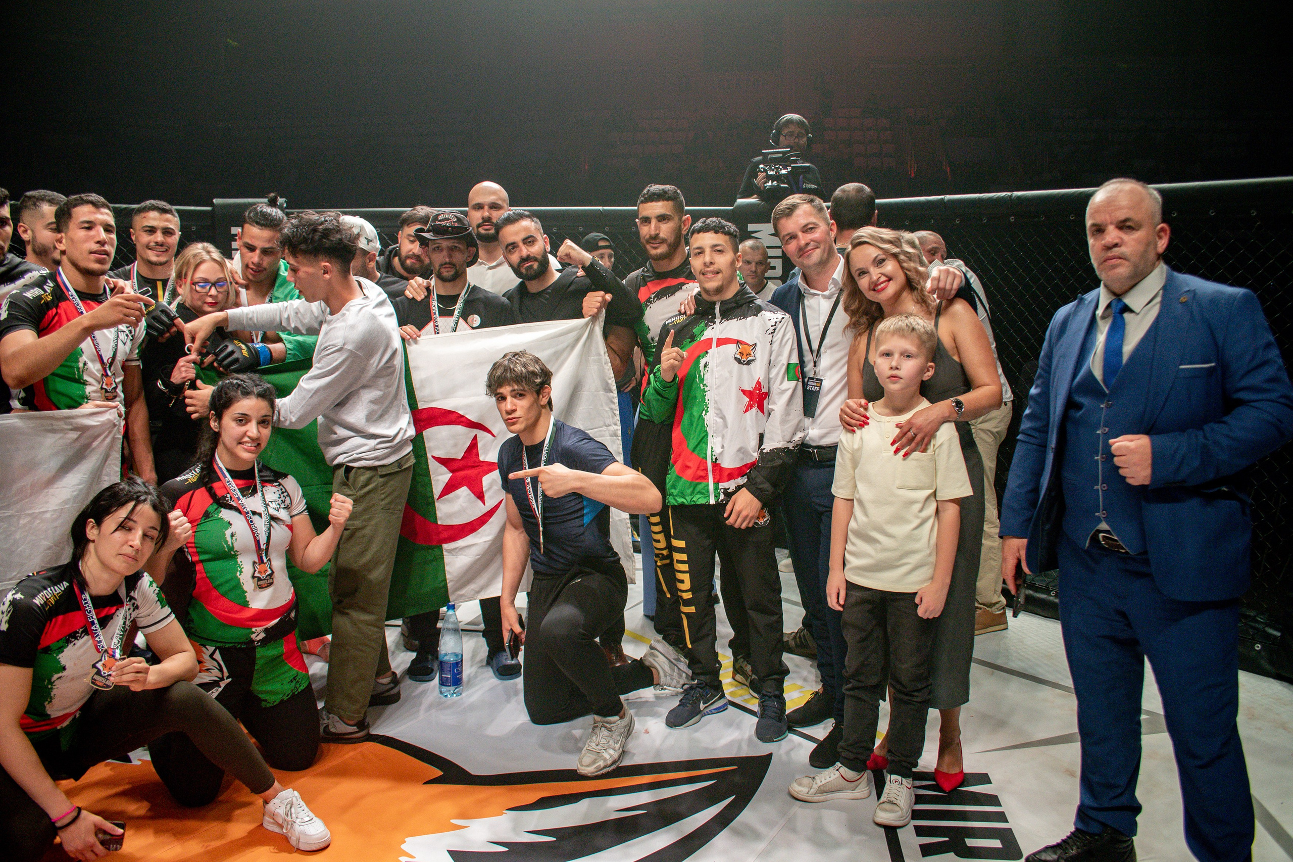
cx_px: 665
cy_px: 418
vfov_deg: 45.2
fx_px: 1034
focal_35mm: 29
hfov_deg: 64.0
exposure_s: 1/800
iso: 2500
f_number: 4
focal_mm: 28
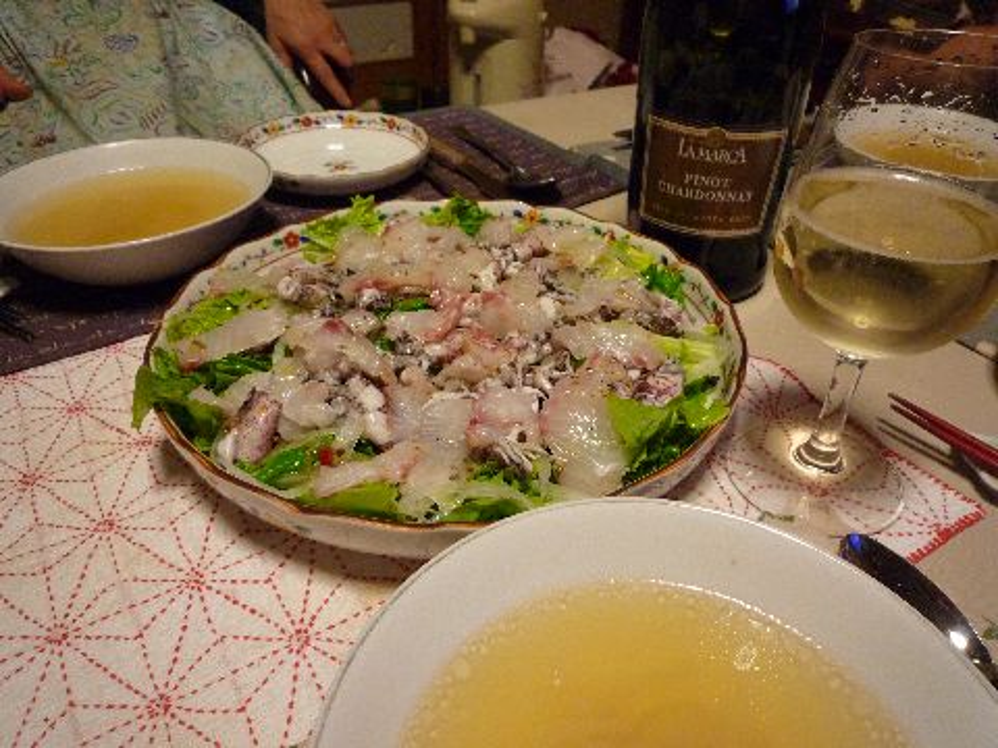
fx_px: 721
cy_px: 374
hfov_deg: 69.4
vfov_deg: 54.9
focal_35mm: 25
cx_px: 499
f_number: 2.8
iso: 400
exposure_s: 1/30
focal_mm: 4.4
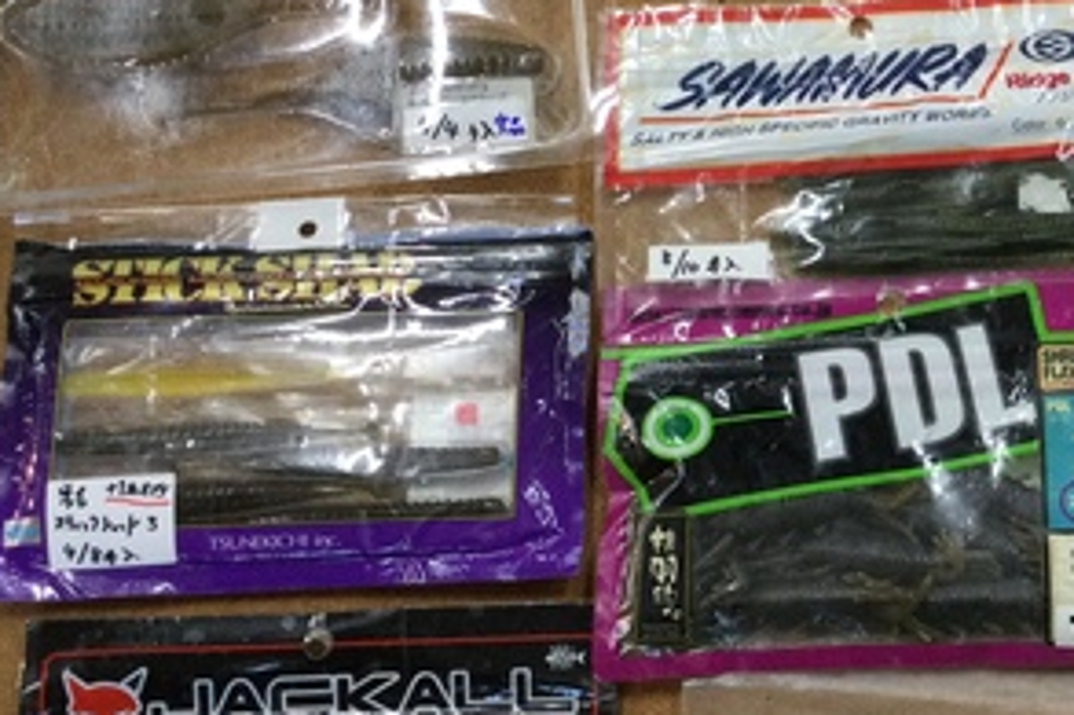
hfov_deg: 29.1
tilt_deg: -74.8
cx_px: 1001
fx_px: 1968
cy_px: 378
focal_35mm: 66
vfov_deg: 20.6
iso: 32
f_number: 2.4
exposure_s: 1/30
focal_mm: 3.3
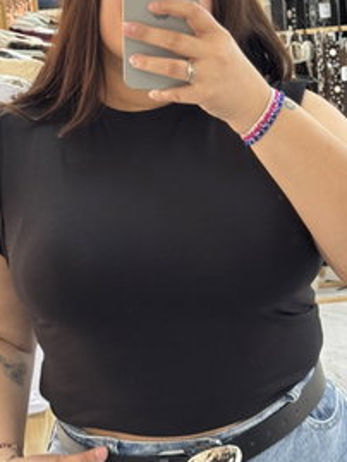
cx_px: 168
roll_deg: +6.5
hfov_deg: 15.6
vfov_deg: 20.5
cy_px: 140
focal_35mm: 95
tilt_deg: -7.8
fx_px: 1269
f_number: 1.78
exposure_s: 1/33
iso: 200
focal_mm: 6.76
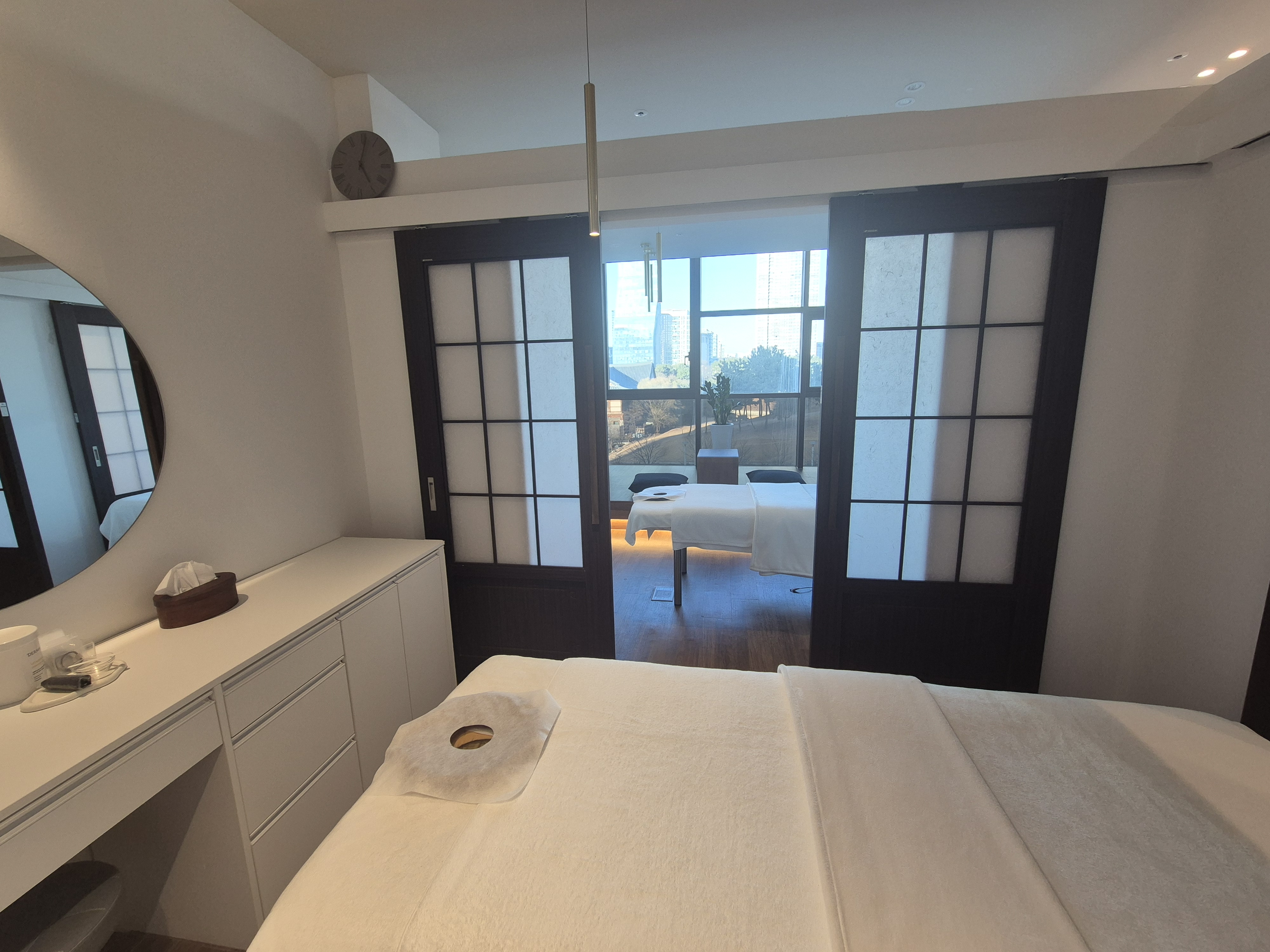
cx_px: 635
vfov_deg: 89.9
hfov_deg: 106.2
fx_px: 477
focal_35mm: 13
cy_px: 476
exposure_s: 1/60
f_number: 2.2
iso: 80
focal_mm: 2.2
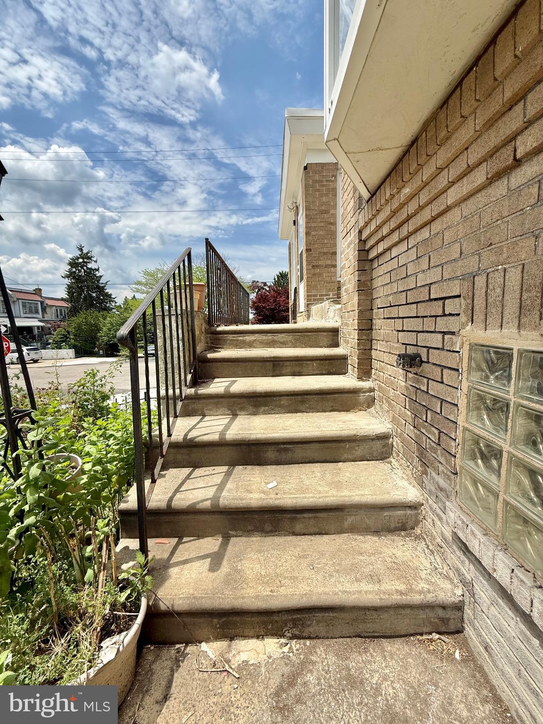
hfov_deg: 85.7
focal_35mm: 14
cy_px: 362
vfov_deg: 102.1
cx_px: 272
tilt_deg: -1.9
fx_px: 293
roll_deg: +1.2
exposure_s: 1/2841
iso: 50
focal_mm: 2.22
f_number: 2.2
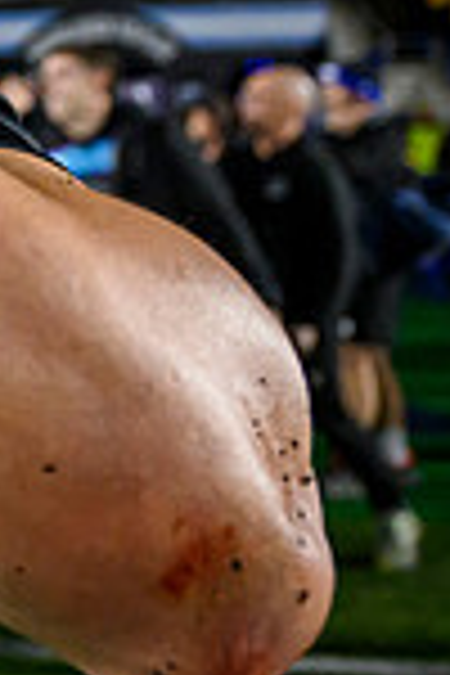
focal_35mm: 93
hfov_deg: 11.4
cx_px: -716
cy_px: 65
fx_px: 1744
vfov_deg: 21.4
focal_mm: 24
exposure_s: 1/2000
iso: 5000
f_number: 3.2
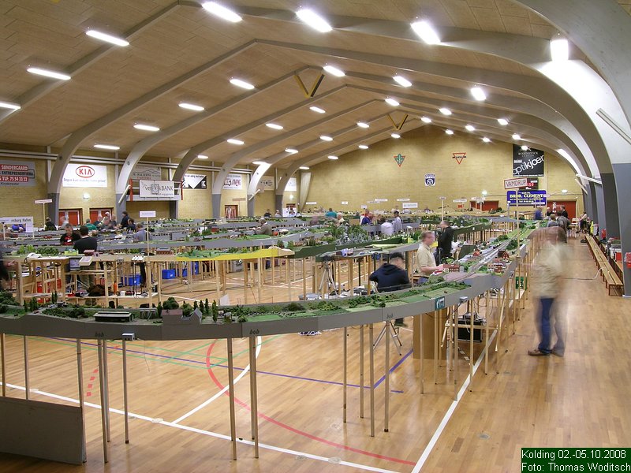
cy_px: 236
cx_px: 316
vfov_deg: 49.7
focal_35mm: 28
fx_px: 510
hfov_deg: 63.4
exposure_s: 2.24
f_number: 7.9
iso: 50
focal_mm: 5.8
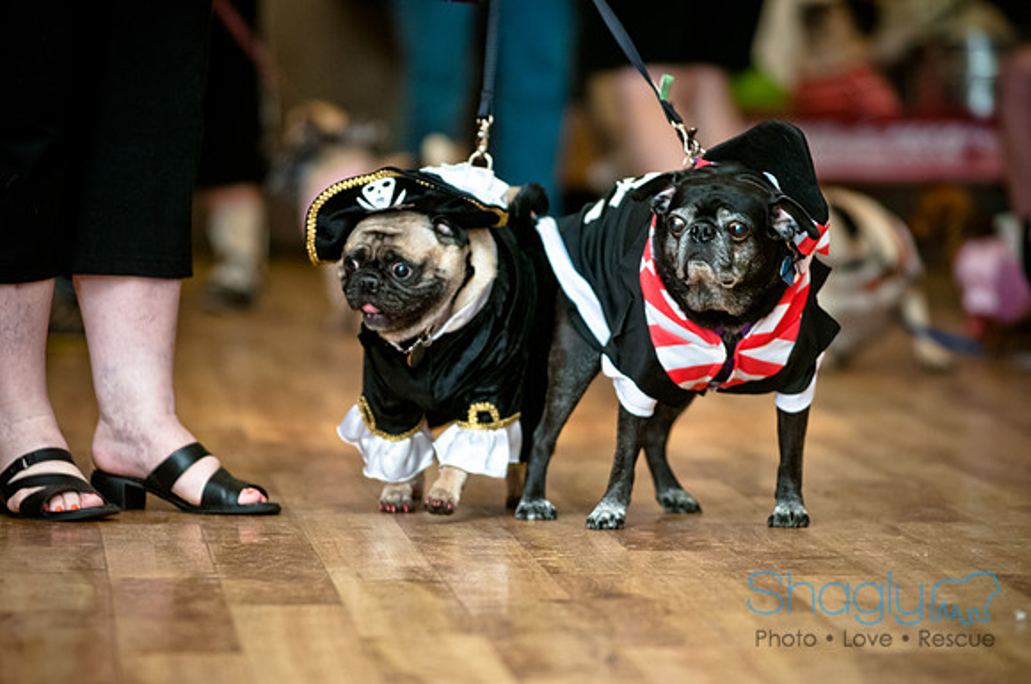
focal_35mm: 248
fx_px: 7078
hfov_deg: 8.3
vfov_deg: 5.5
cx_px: 516
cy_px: 342
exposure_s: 1/200
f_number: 2.8
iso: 200
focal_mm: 165
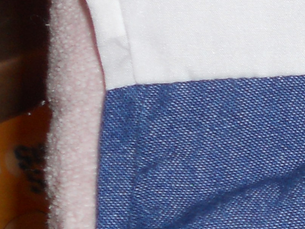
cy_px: 222
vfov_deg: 9.3
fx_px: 1401
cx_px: 660
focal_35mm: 159
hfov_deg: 11.0
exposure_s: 1/25
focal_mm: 5.8
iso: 80
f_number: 3.5
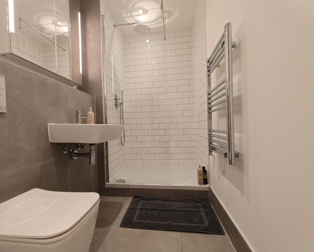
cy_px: 128
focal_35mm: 16
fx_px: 149
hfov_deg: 93.0
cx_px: 147
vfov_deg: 80.4
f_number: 2
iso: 400
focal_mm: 2.3
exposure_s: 1/100
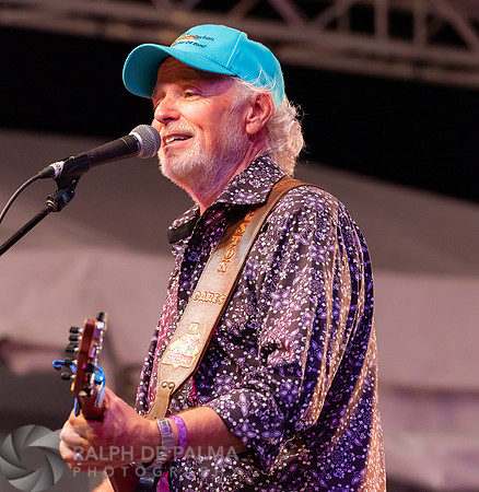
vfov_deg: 6.7
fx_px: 4212
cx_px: 241
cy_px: 233
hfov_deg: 6.5
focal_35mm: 265
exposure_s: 1/160
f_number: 5
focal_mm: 195
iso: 2000
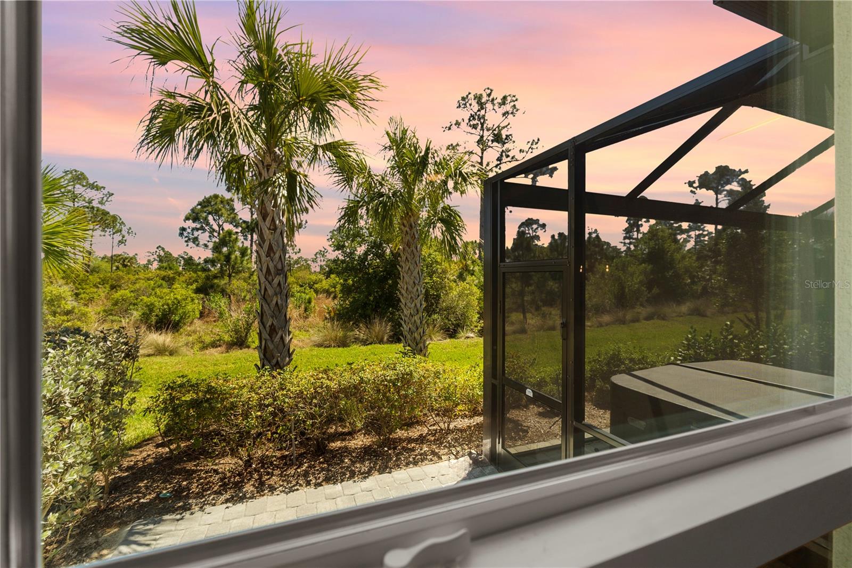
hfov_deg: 100.4
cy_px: 284
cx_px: 426
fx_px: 355
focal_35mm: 15
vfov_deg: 77.3
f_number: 5
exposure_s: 1/160
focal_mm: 10
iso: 100
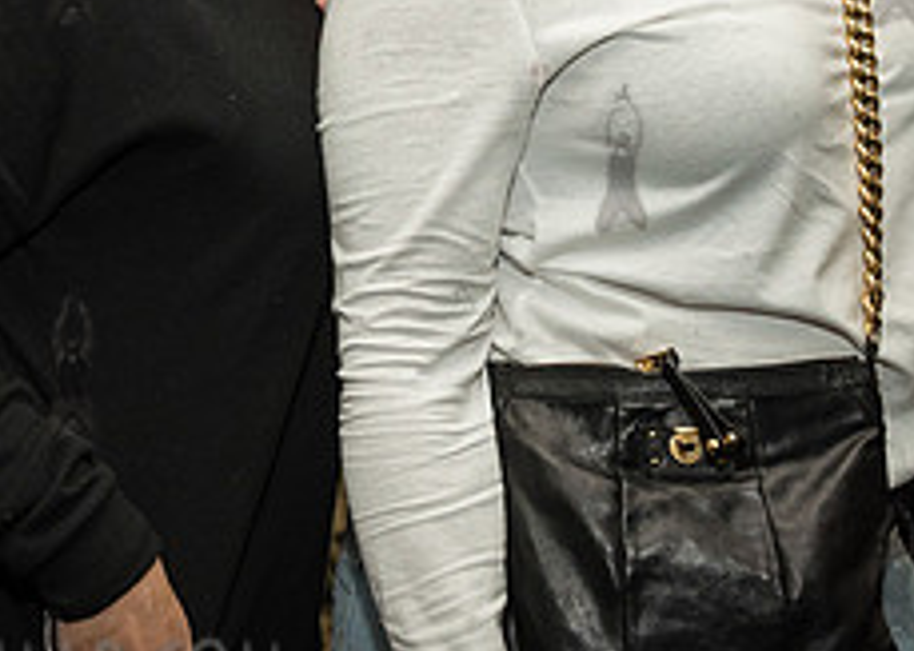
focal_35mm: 76
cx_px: 179
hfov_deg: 25.6
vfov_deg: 18.2
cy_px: -28
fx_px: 1971
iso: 2000
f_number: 4.5
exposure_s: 1/250
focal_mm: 28
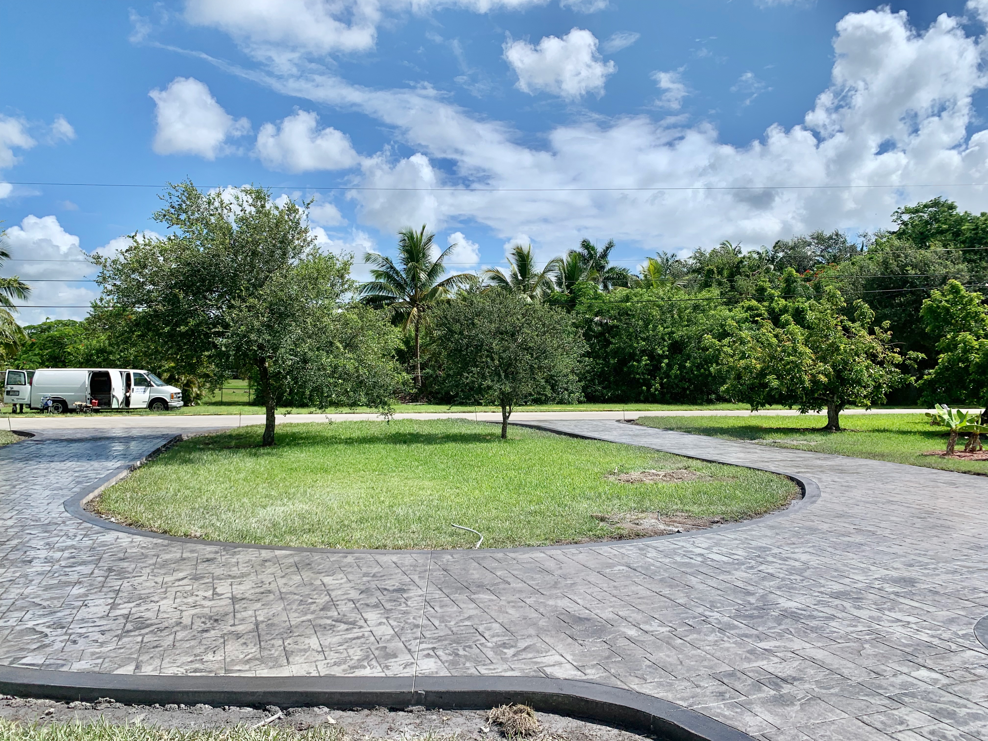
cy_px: 370
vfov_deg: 53.1
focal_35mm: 26
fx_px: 742
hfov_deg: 67.3
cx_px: 494
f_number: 1.8
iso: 25
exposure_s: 1/4274
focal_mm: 4.25
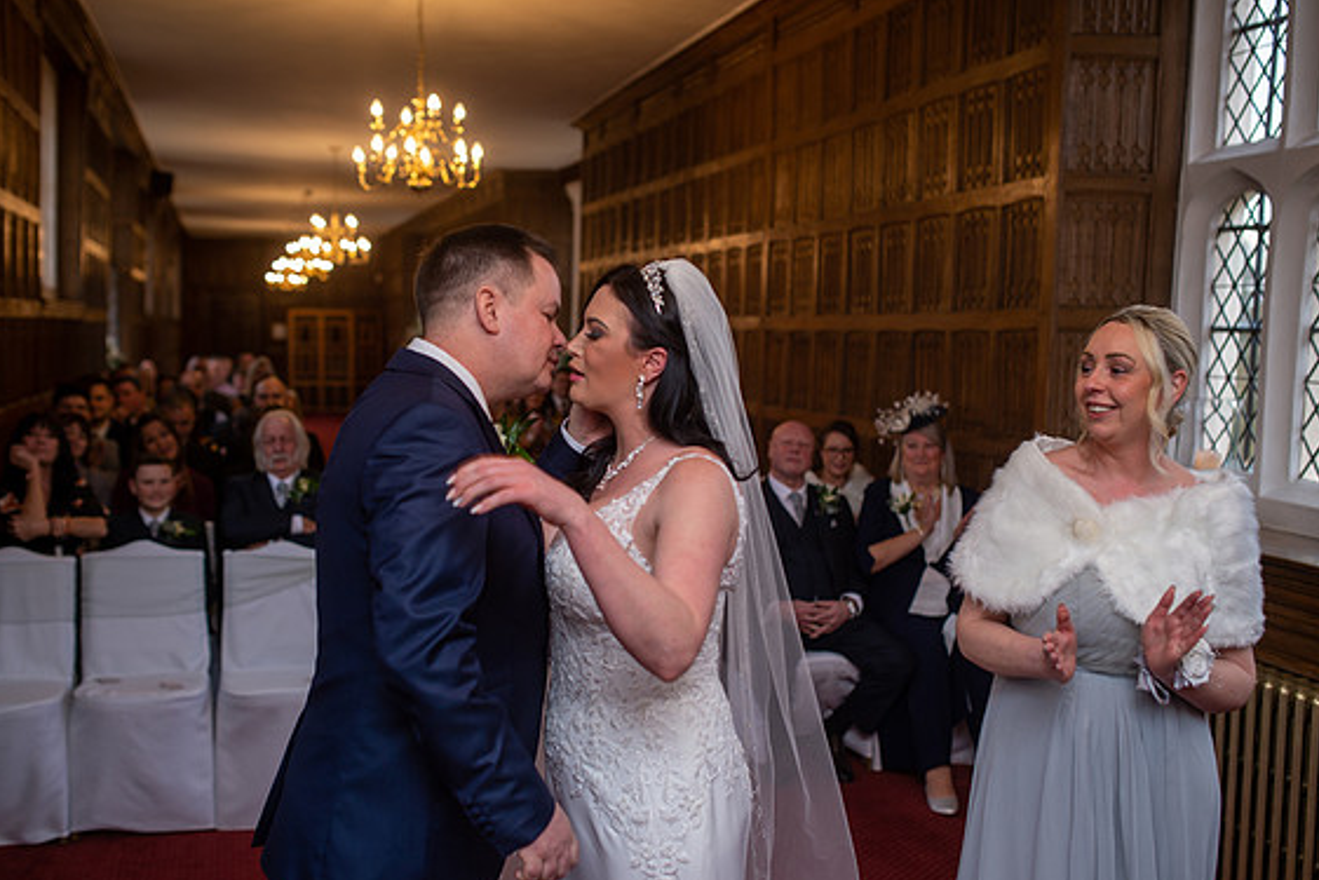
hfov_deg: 49.5
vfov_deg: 34.2
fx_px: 1429
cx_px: 637
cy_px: 469
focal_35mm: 39
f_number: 2.5
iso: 160
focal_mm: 35
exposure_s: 1/160
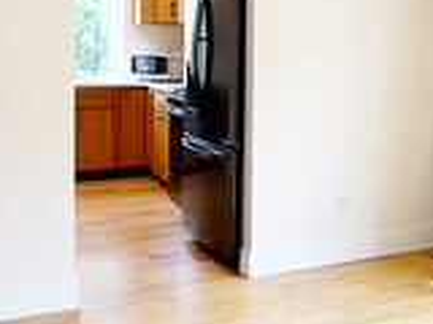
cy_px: 68
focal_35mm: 56
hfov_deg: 33.1
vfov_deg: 25.7
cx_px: 365
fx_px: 700
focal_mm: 2.22
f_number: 2.2
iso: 64
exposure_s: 1/159
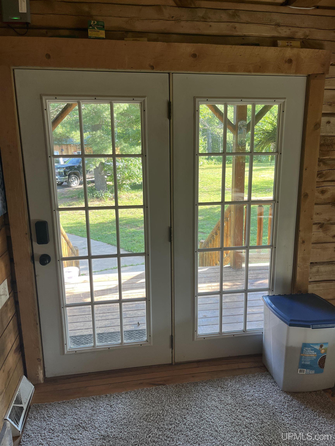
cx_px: 168
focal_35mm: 26
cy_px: 223
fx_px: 335
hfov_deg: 53.1
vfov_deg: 67.3
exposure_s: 1/121
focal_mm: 5.1
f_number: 1.6
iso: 64
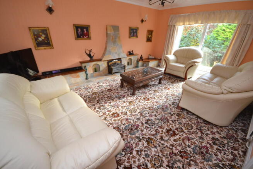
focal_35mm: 15
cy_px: 84
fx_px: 105
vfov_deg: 77.4
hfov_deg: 100.4
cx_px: 126
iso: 1000
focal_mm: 10
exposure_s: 1/60
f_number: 4
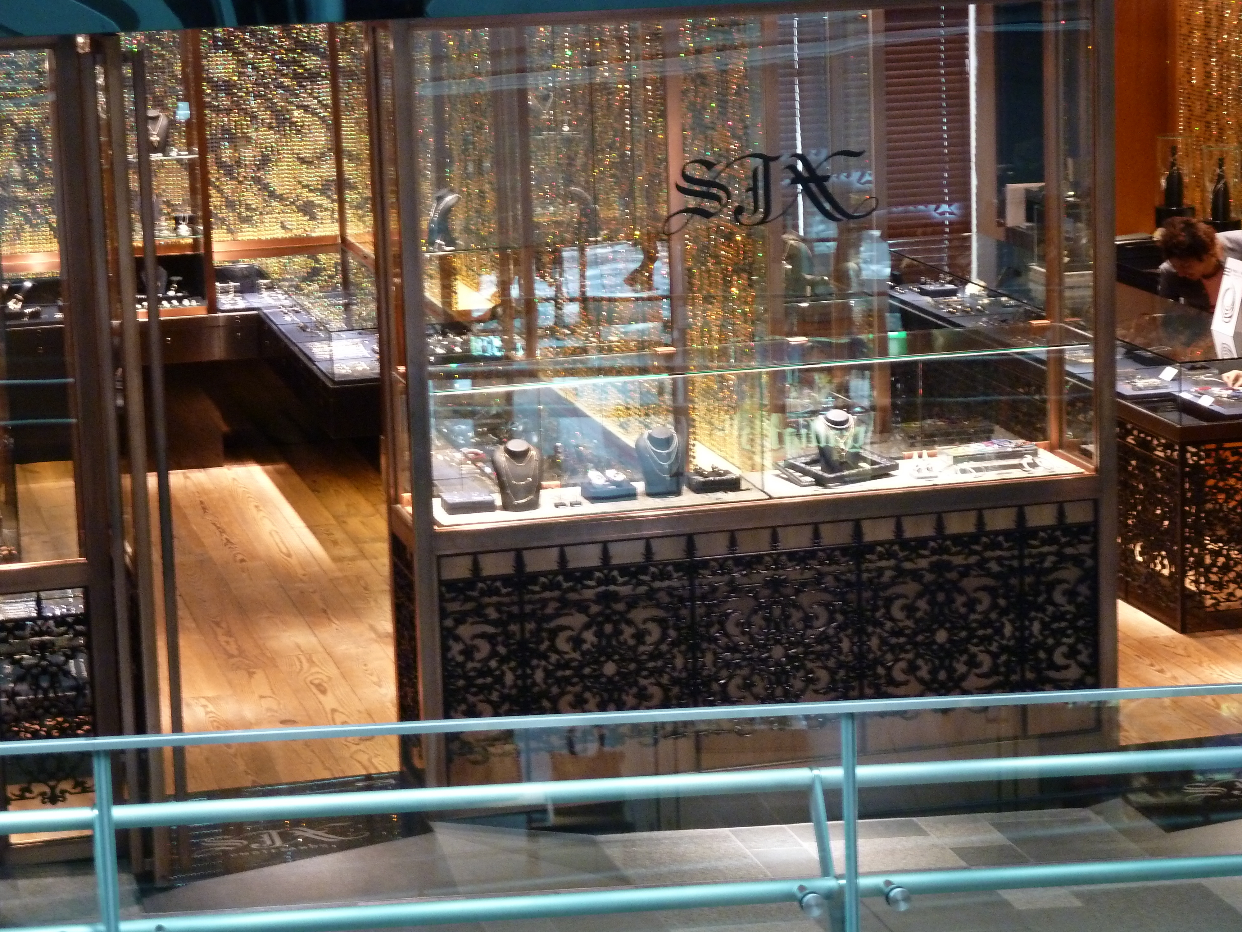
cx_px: 621
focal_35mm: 96
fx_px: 3444
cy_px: 466
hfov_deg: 20.4
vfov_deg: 15.4
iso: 400
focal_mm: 15.8
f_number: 4.3
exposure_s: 1/30
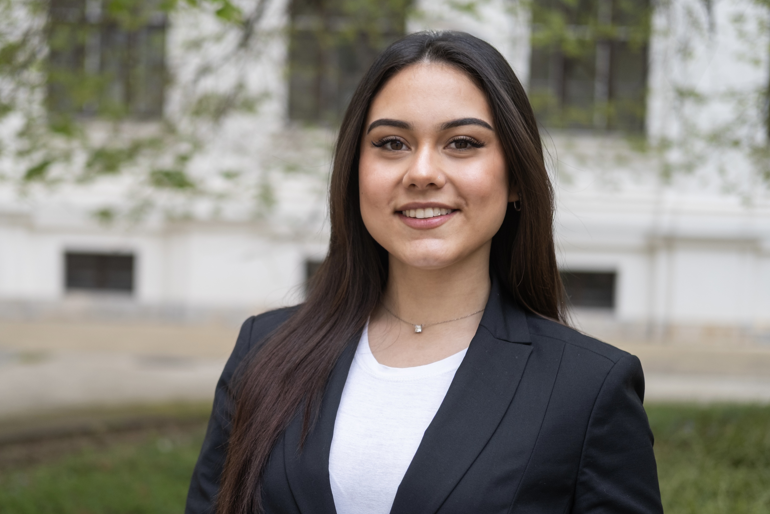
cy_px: 285
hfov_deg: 29.6
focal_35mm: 68
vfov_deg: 20.0
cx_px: 327
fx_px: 1454
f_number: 2
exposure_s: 1/1000
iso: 160
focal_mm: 35
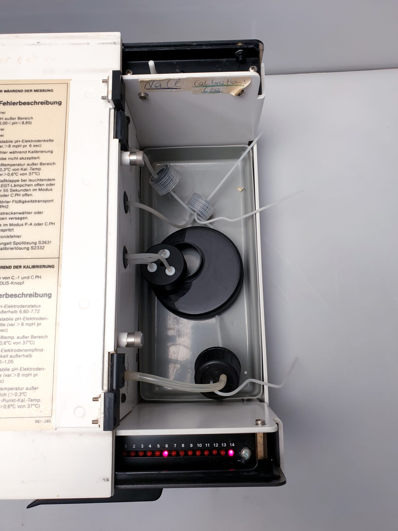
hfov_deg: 53.1
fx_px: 399
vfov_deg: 67.3
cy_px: 266
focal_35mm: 26
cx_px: 199
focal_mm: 4.3
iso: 50
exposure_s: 1/50
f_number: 2.4
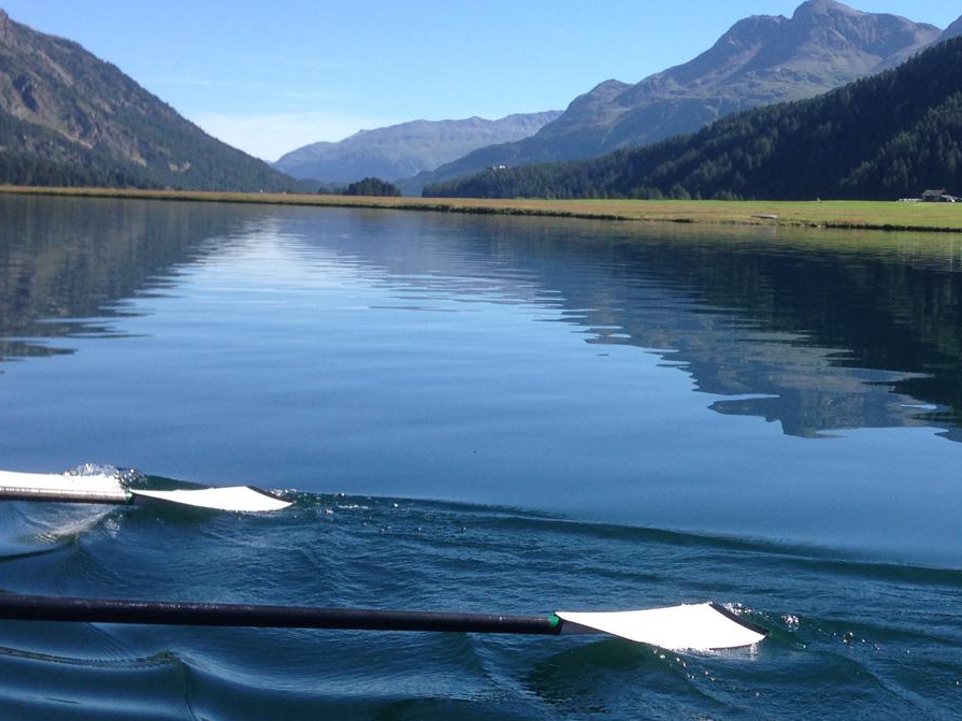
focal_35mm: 59
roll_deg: -2.8
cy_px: 261
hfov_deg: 31.6
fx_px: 1639
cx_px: 802
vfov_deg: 24.7
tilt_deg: -3.6
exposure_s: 1/1043
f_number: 2.4
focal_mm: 4.12
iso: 50
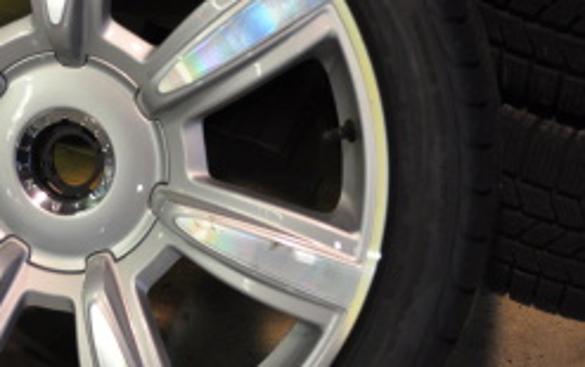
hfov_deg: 28.1
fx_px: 1149
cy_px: 163
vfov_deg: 18.1
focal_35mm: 72
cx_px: 135
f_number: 4
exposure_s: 1/60
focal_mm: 22
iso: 640
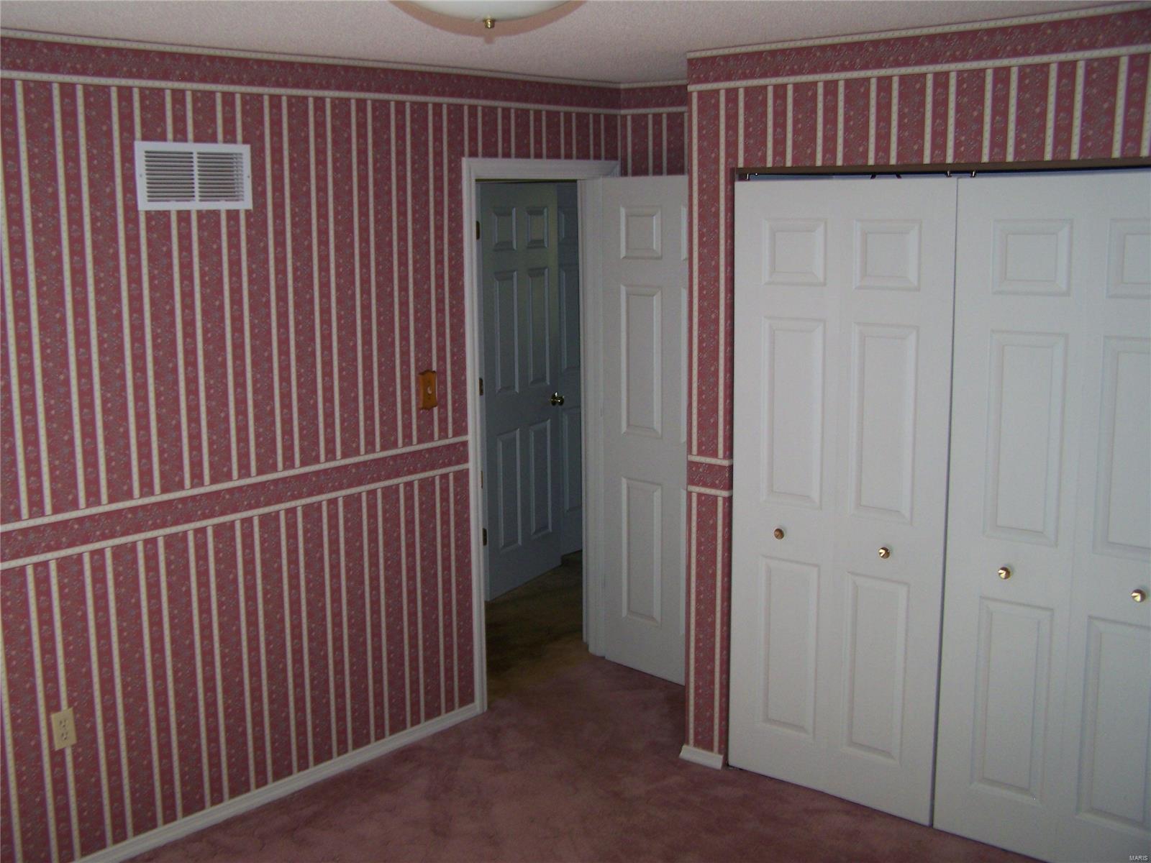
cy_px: 432
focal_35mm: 38
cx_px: 576
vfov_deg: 37.7
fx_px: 1264
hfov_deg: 49.0
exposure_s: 1/60
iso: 80
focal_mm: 6.3
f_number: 2.8
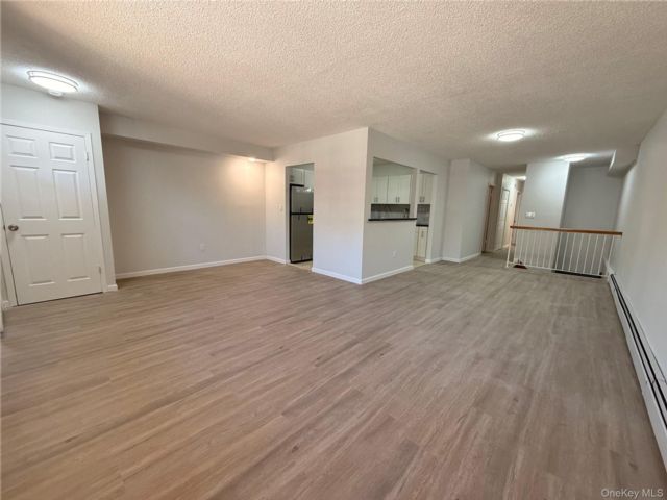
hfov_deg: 102.1
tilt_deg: -8.9
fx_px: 270
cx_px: 334
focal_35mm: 14
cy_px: 250
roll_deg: -1.7
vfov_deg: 85.7
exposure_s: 1/120
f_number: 2.2
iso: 200
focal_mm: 2.22
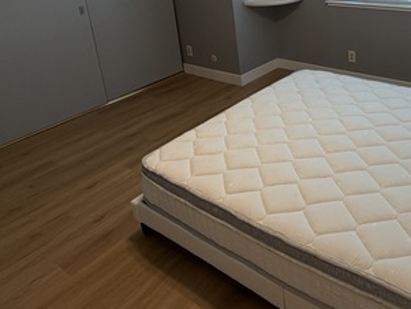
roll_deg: +2.2
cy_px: 26
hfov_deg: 53.4
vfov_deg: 41.5
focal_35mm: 31
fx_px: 368
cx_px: 343
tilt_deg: -13.9
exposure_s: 1/120
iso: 125
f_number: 2.2
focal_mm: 2.22
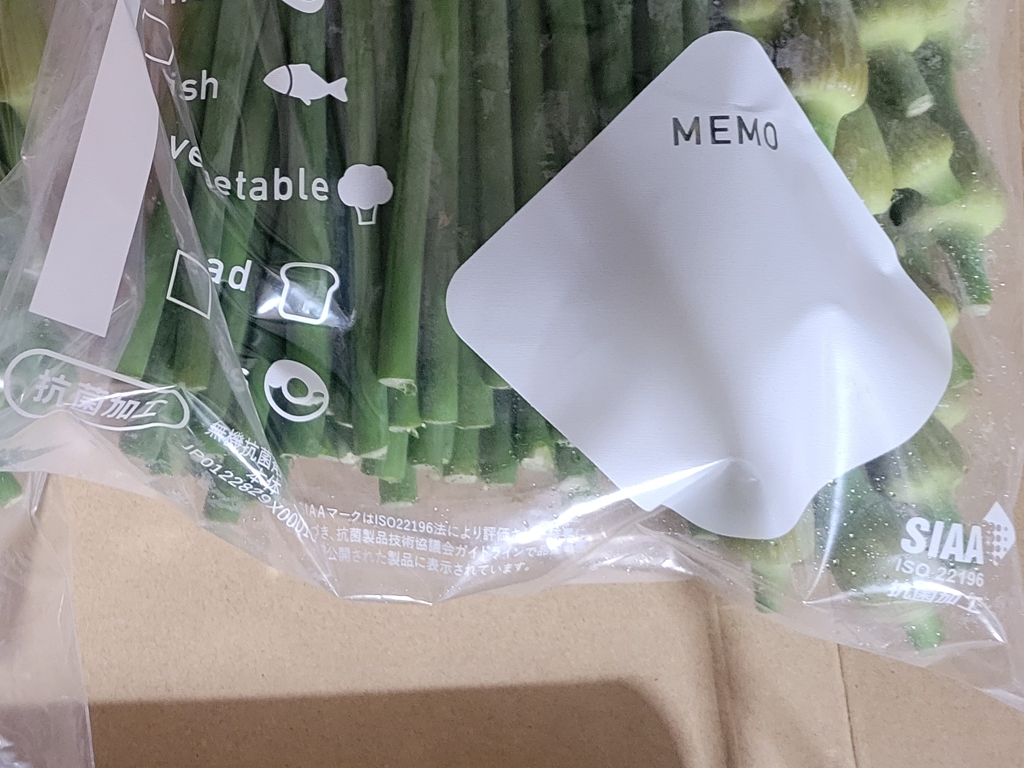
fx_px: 1598
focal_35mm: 54
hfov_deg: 32.6
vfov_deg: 26.5
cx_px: -9
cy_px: 136
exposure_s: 1/25
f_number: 1.8
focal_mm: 5.4
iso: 640
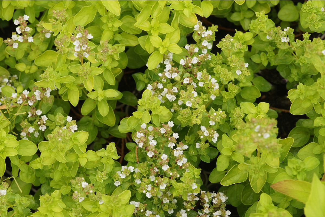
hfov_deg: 13.7
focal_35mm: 150
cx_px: 162
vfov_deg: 9.1
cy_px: 108
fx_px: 1354
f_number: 8
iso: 1000
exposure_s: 1/160
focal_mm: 100
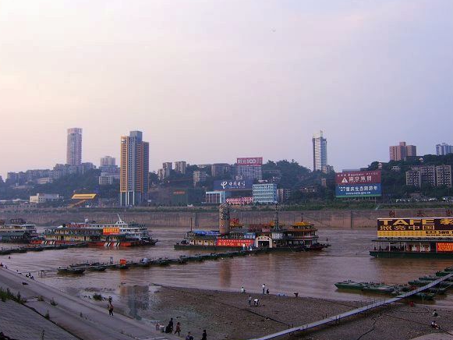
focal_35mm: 32
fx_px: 419
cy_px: 172
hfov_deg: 56.8
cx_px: 223
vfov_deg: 44.2
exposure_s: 1/92
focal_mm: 8.13
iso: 50
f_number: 5.6
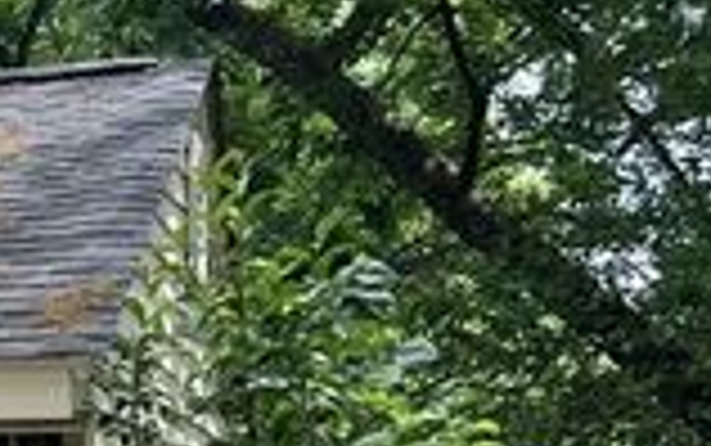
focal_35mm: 179
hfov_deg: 10.6
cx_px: -747
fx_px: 3471
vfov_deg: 7.2
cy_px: 694
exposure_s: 1/1100
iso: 50
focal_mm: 5.7
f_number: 1.5
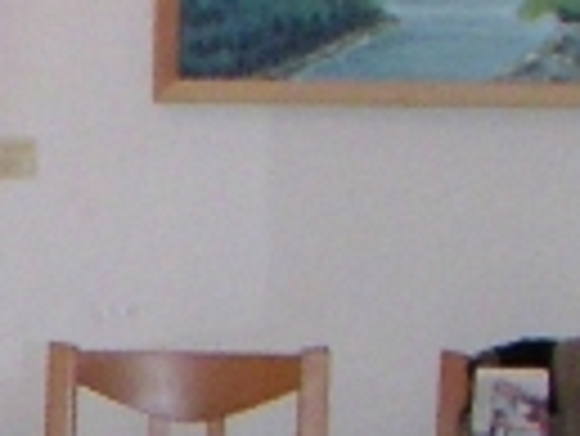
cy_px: 728
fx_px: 3857
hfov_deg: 7.8
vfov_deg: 6.4
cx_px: -962
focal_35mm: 230
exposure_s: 1/45
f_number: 2.8
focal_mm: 4.9
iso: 200
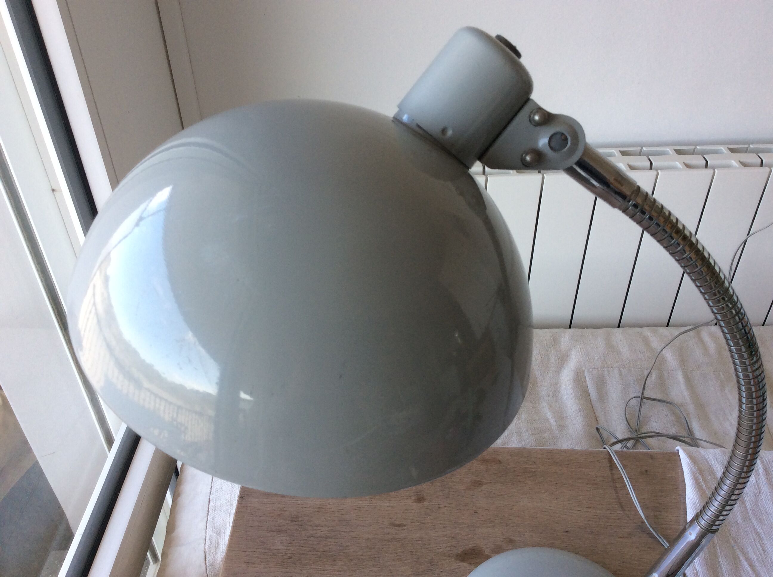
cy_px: 288
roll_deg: +3.0
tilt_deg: -39.9
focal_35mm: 32
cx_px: 386
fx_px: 714
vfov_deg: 44.1
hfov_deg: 56.9
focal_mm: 3.3
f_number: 2.4
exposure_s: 1/100
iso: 32
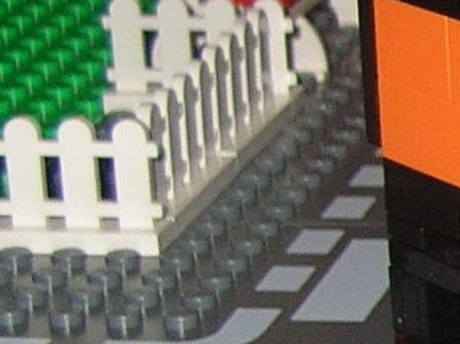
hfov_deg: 7.5
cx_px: 1278
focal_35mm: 238
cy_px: 397
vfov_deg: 6.2
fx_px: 3161
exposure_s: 1/60.1
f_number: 2.7
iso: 50
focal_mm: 6
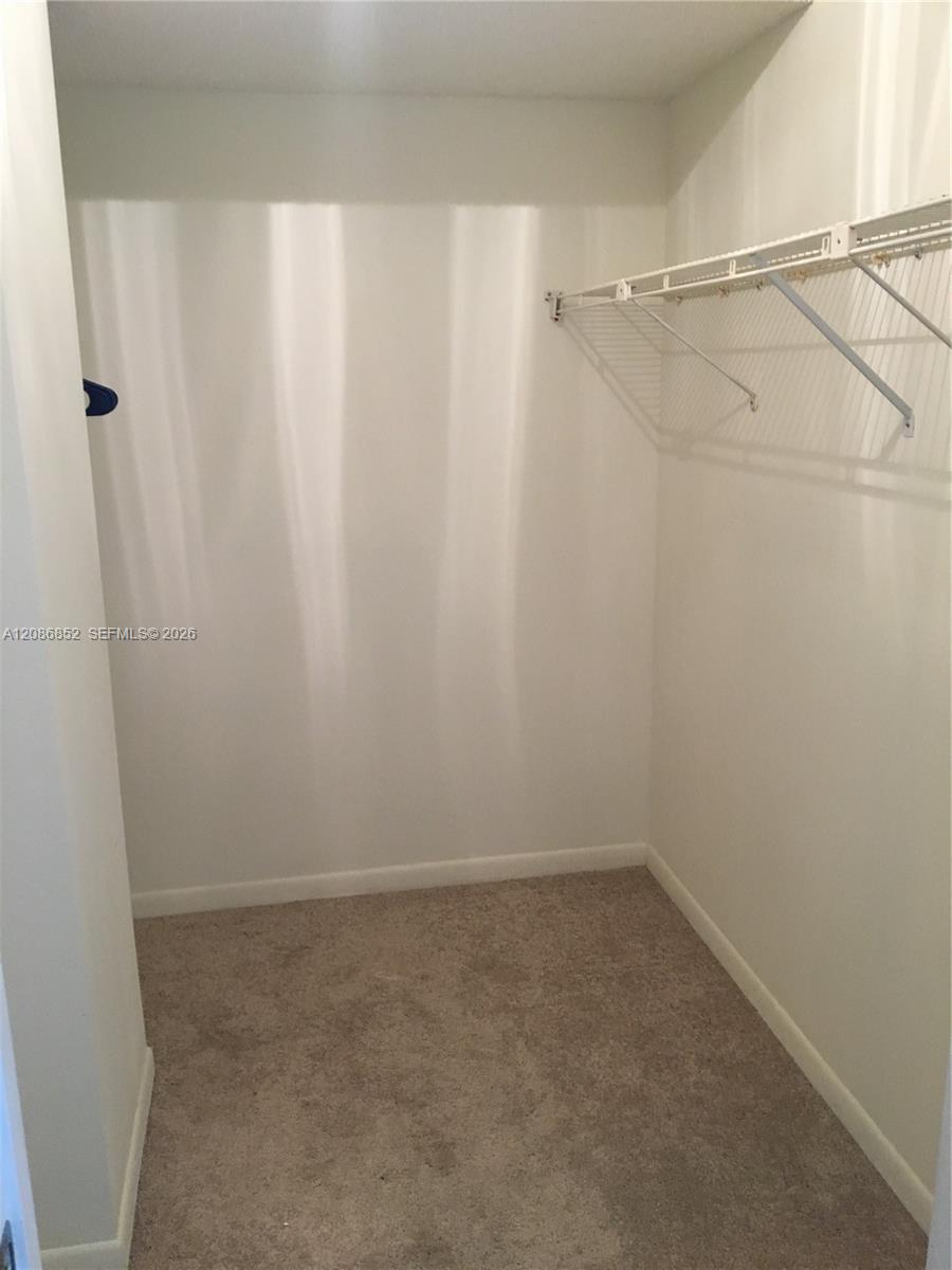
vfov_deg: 61.7
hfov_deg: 48.2
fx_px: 1063
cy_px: 635
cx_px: 476
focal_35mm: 29
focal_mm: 4.15
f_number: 2.2
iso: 100
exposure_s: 1/30
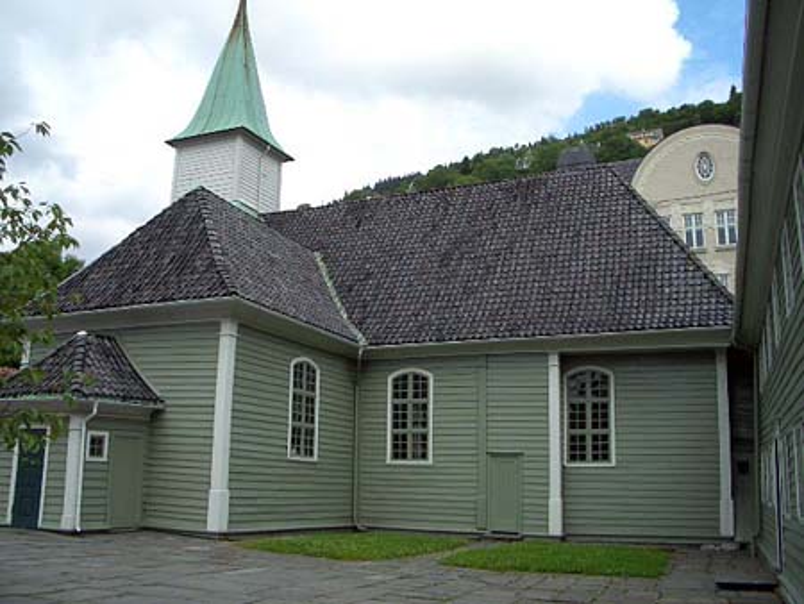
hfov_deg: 52.6
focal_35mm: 35
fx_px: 813
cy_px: 302
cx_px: 402
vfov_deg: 40.7
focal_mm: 5.8
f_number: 4.3
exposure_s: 1/400
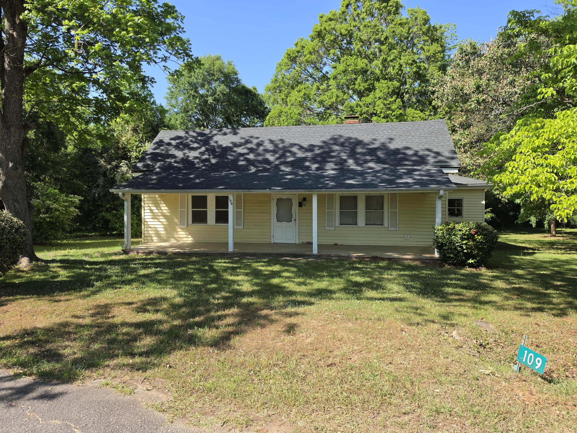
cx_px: 288
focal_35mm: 23
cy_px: 216
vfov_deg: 58.9
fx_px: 383
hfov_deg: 73.9
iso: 64
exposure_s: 1/2417
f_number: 1.4
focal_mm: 6.5
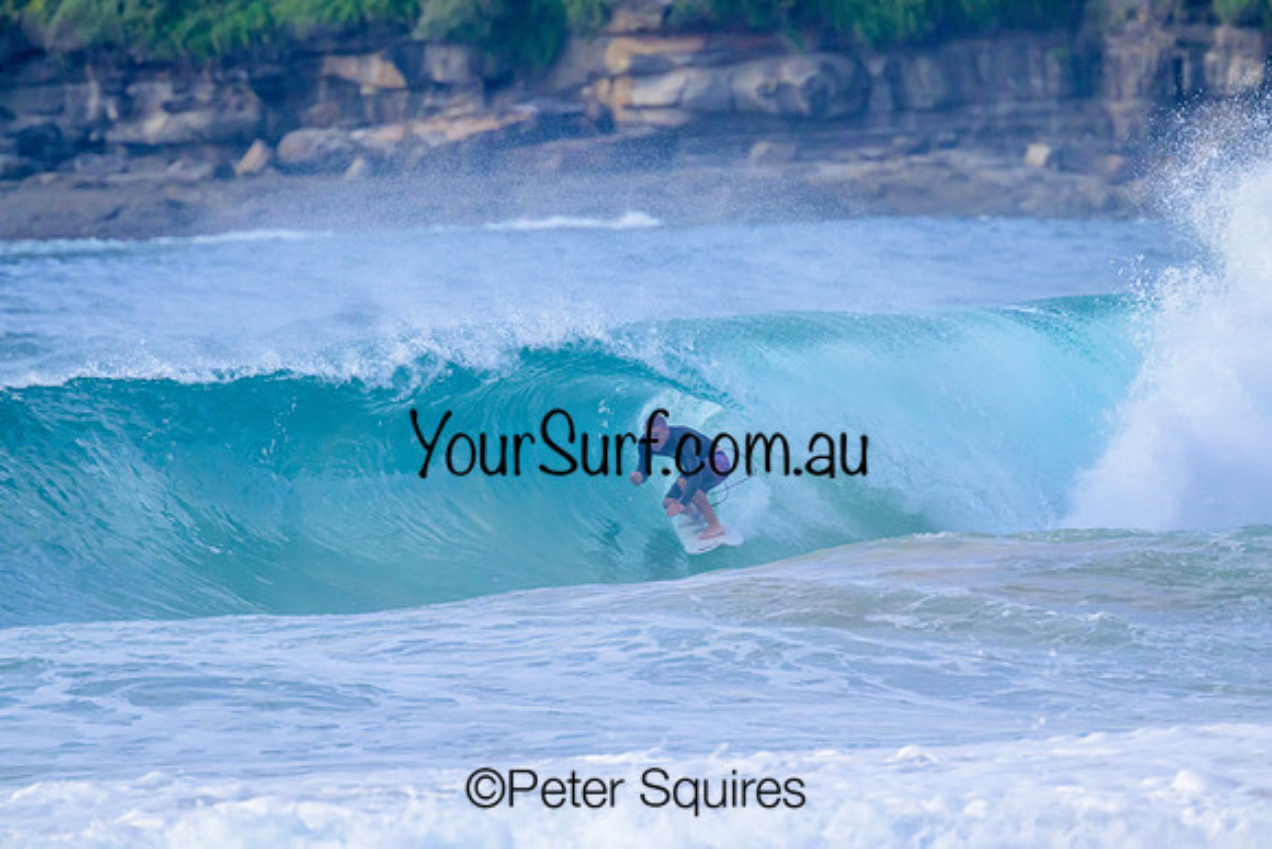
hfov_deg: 2.6
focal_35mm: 800
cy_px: 424
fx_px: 28272
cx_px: 636
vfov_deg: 1.7
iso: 2000
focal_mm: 800
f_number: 11
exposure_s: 1/2000
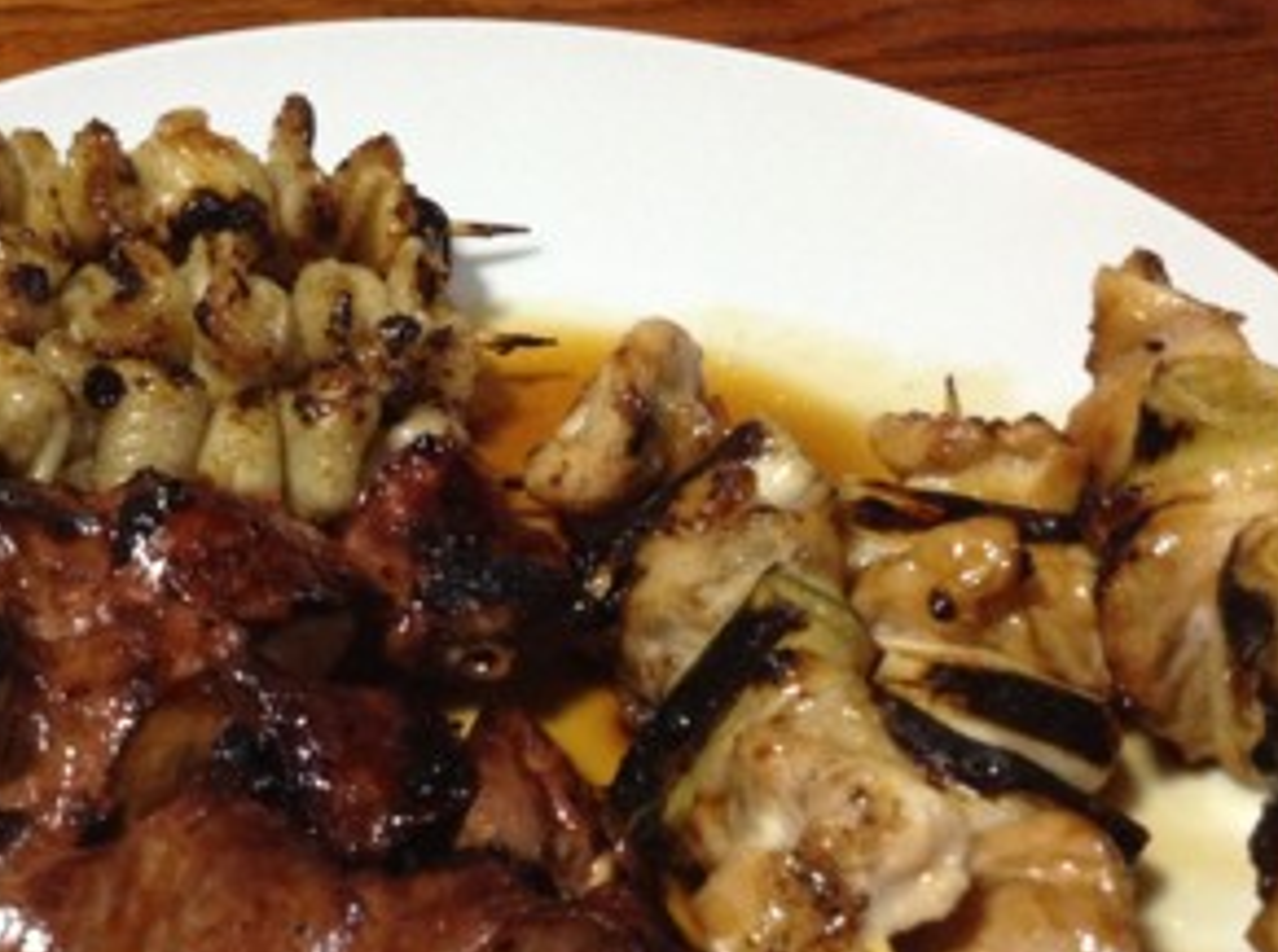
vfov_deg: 28.3
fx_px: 1879
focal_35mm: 51
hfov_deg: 37.2
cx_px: 426
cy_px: 605
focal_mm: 3.3
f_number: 2.4
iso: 200
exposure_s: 1/24
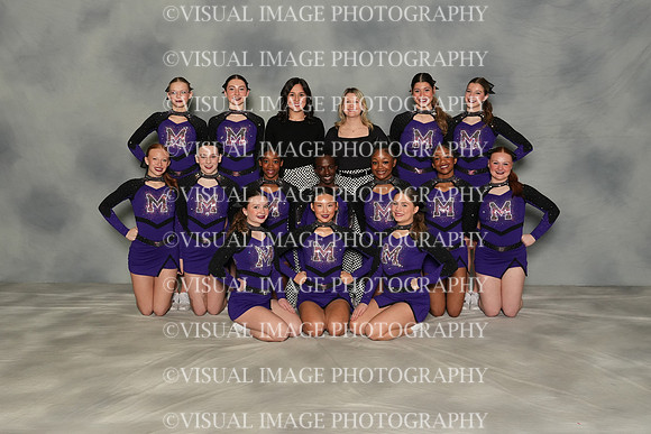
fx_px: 787
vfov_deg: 30.9
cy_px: 217
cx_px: 326
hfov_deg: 45.0
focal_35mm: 44
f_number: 8
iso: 800
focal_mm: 29
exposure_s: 1/80
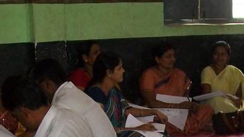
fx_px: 647
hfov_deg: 21.1
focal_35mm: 100
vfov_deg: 11.6
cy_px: 210
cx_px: 203
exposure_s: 1/60
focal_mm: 6
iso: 160
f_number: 2.7
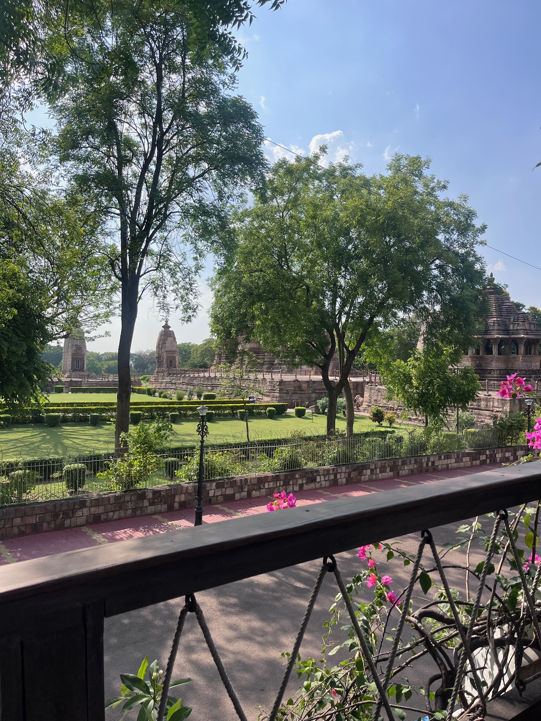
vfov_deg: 67.3
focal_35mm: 26
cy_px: 360
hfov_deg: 53.1
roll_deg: -0.1
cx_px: 270
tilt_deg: +0.5
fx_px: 542
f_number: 1.6
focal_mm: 5.1
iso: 50
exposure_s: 1/2899
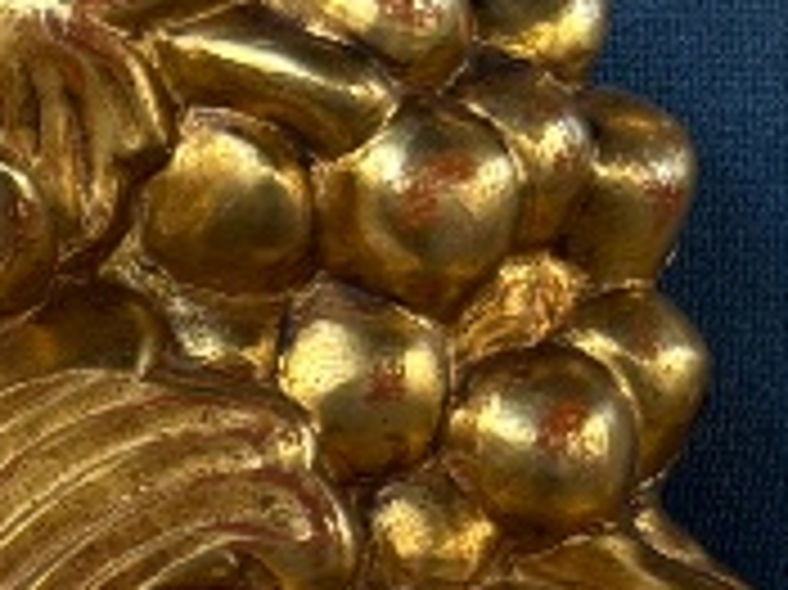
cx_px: -1135
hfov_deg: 9.7
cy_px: 928
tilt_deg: -7.0
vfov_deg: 8.1
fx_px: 4049
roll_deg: -0.6
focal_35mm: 178
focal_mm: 5.96
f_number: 1.6
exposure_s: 1/164
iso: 32
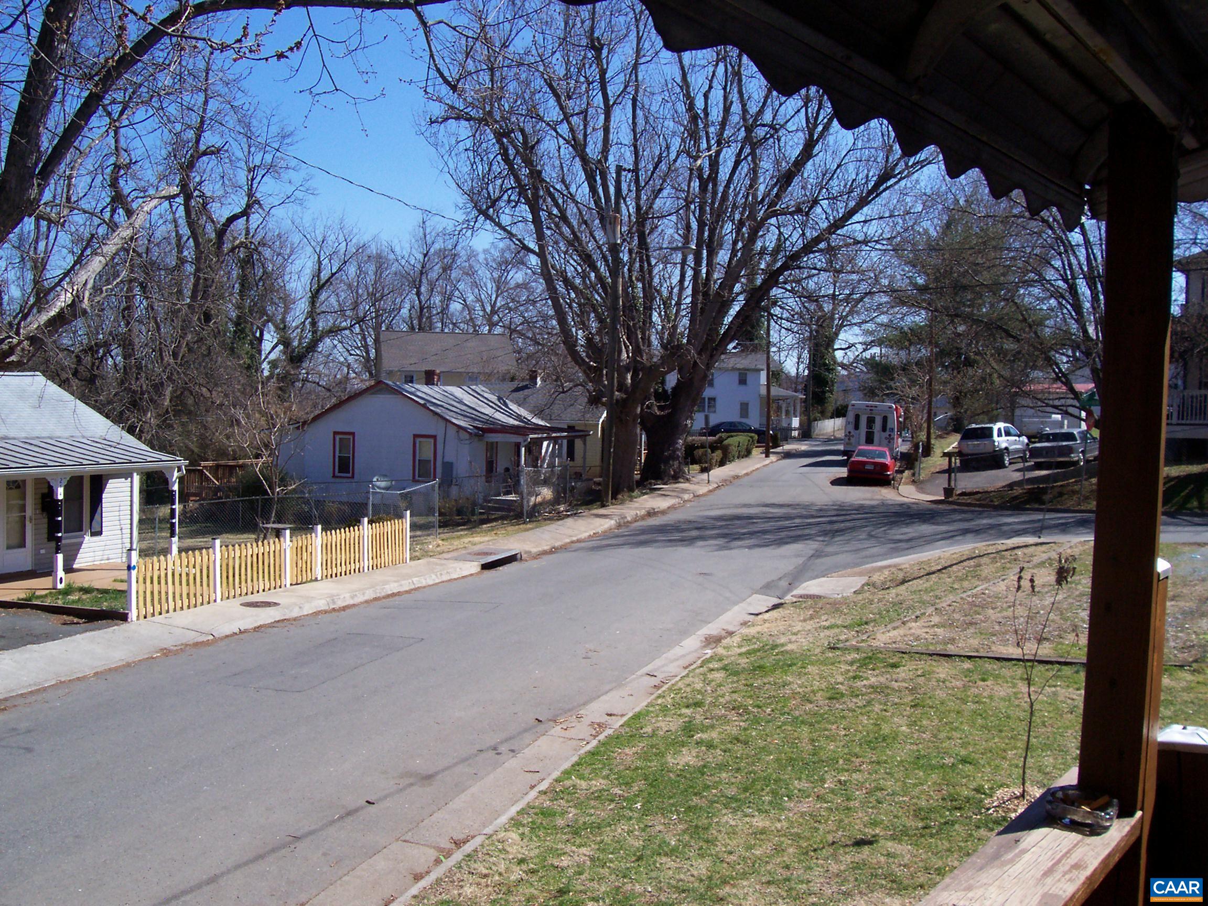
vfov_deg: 41.8
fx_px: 1187
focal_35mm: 34
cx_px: 604
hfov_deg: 54.0
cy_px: 453
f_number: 5.1
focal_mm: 5.6
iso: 80
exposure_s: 1/419
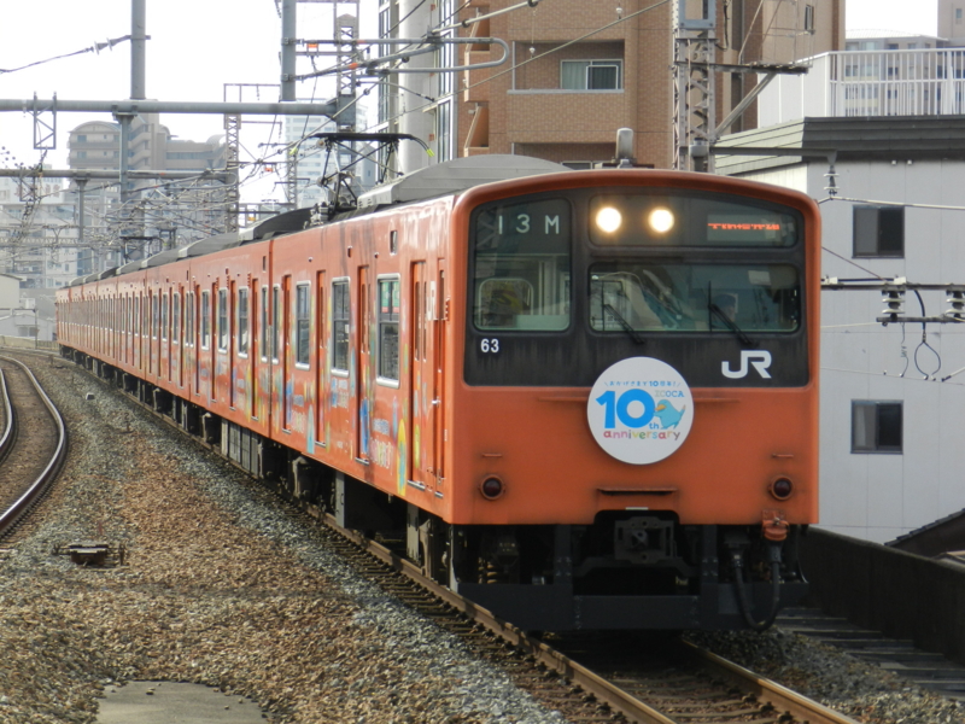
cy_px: 362
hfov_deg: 13.6
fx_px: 4042
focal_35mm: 145
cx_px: 482
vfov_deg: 10.2
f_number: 5.1
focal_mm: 25.7
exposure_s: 1/400
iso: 160
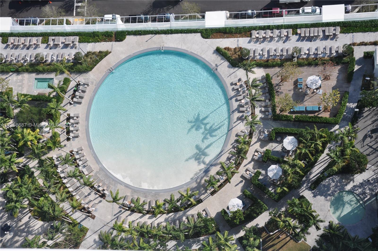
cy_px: 126
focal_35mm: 57
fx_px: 598
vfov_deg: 23.7
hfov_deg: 35.1
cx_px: 189
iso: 200
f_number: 8
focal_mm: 38
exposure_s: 1/500
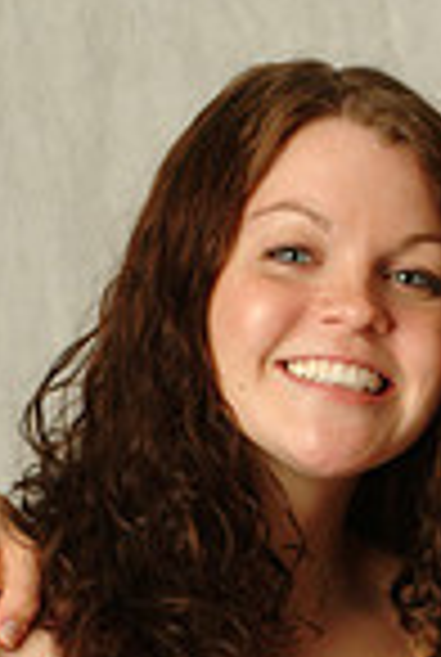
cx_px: 398
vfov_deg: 5.6
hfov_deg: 3.8
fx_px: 6666
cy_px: 662
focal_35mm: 365
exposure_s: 1/125
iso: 400
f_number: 13
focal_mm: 79
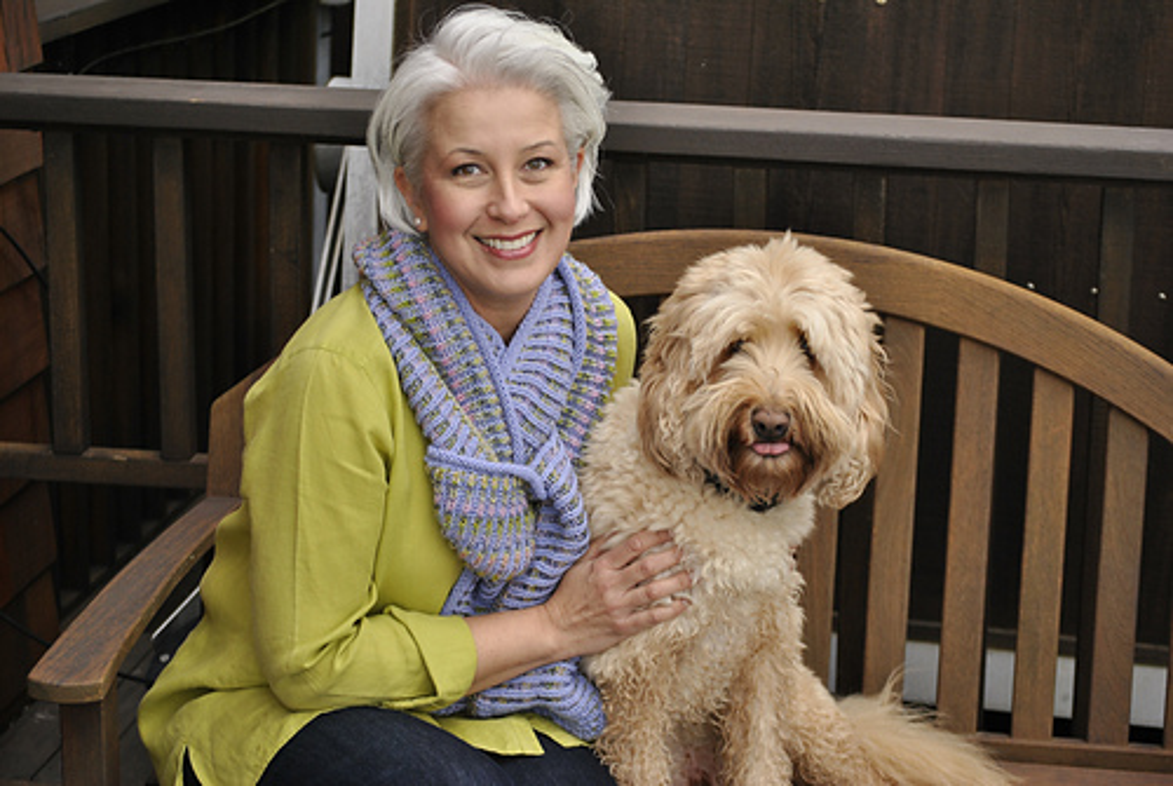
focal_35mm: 82
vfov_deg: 16.6
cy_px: 393
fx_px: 2692
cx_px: 586
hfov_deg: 24.6
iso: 200
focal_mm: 55
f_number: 4
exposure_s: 1/125
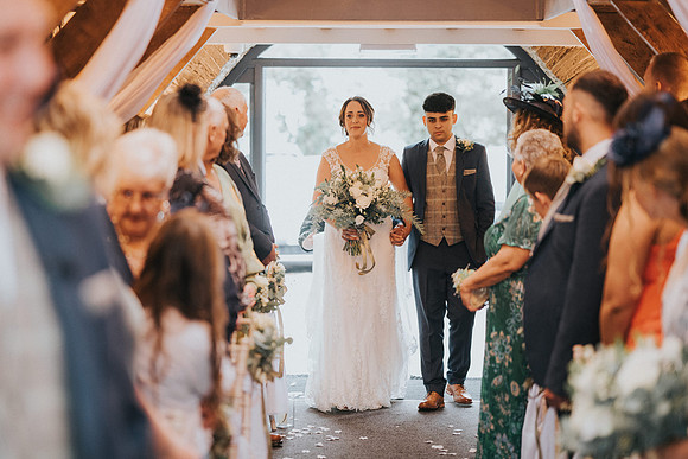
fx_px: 1992
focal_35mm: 104
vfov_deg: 13.1
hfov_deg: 19.6
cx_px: 298
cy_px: 222
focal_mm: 85
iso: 1000
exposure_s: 1/200
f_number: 1.8
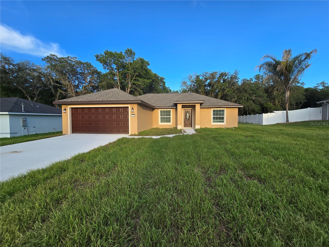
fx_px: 124
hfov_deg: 106.2
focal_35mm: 13
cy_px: 124
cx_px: 164
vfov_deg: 89.9
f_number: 2.2
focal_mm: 2.2
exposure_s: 1/432
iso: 50
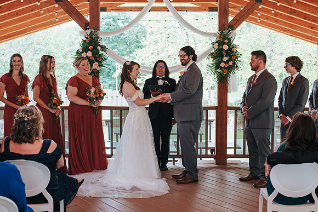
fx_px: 439
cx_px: 162
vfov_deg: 27.1
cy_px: 102
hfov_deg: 39.8
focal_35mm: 50
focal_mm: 35
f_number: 3.2
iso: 200
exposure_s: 1/125
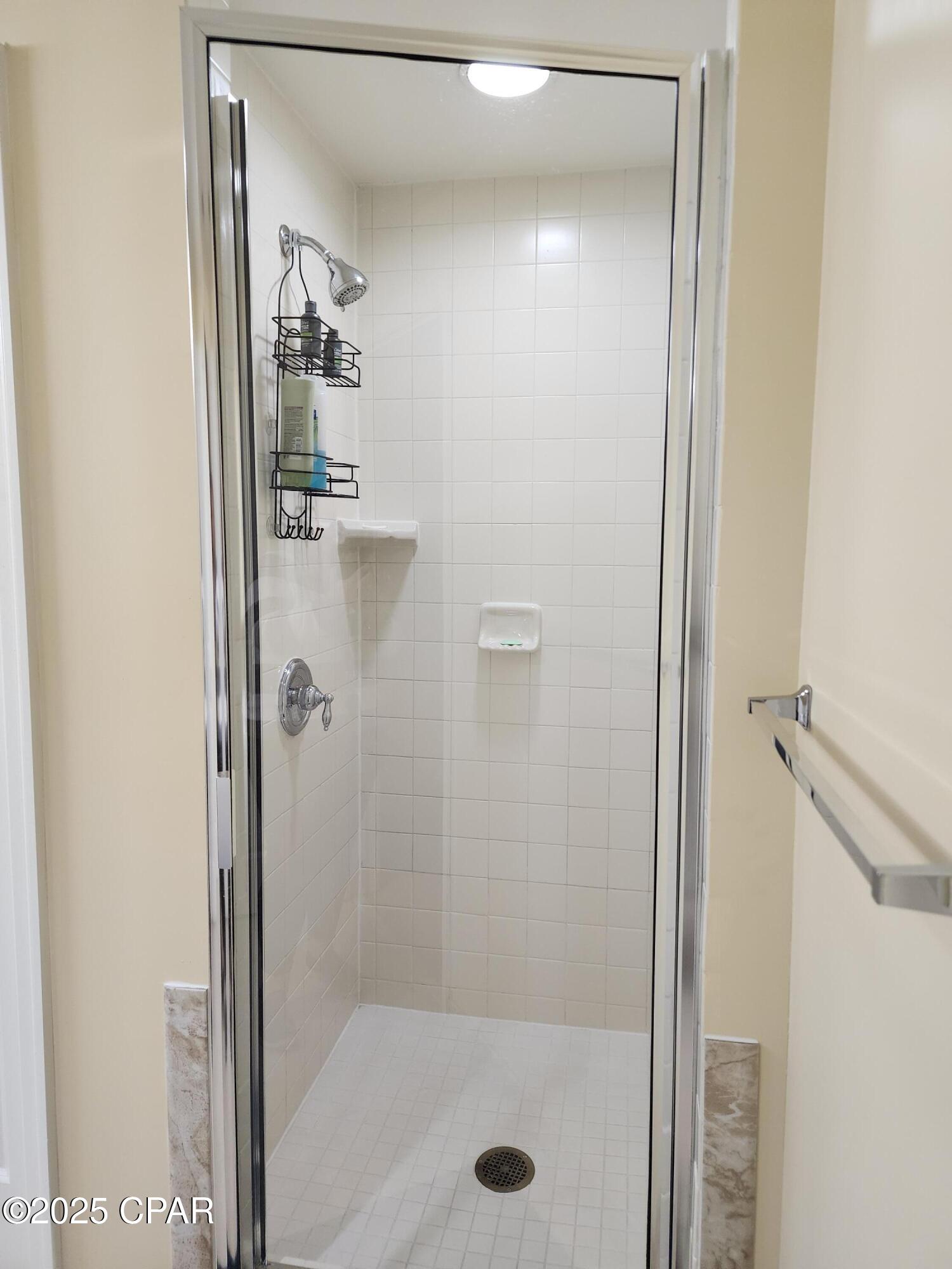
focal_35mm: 23
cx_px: 476
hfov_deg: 58.9
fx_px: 843
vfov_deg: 73.9
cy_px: 634
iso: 250
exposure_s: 1/120
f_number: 1.8
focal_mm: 6.4
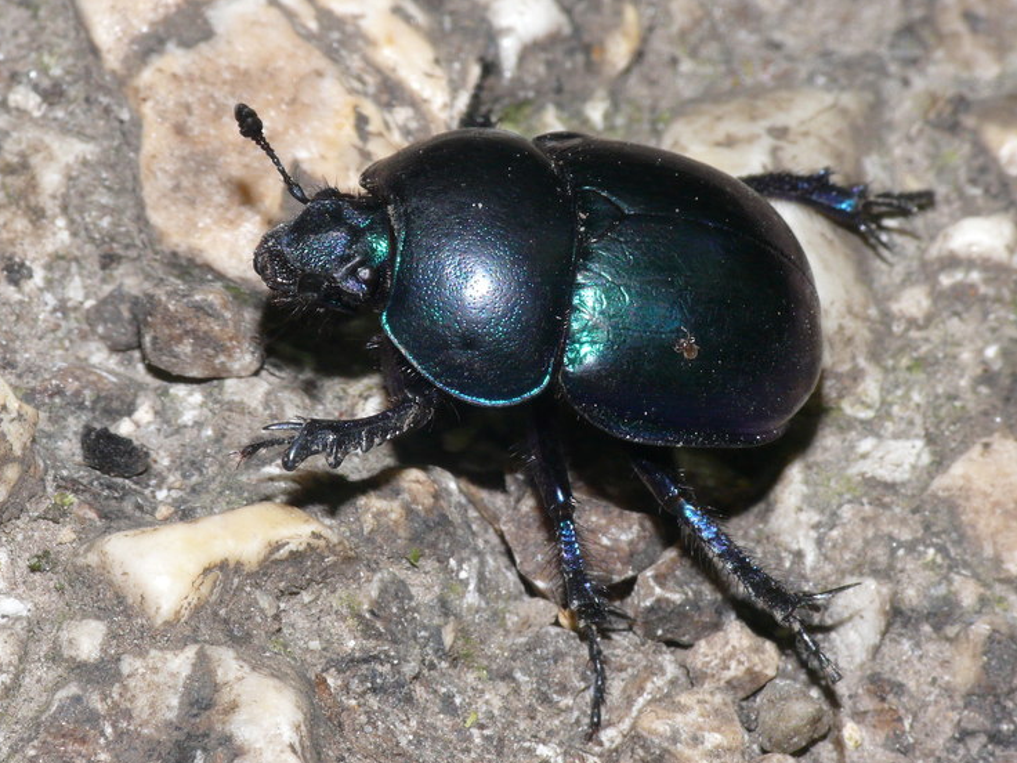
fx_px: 6228
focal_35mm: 212
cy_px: 351
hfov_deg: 9.3
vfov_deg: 7.0
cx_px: 458
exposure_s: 1/30
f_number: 11
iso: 200
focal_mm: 38.7
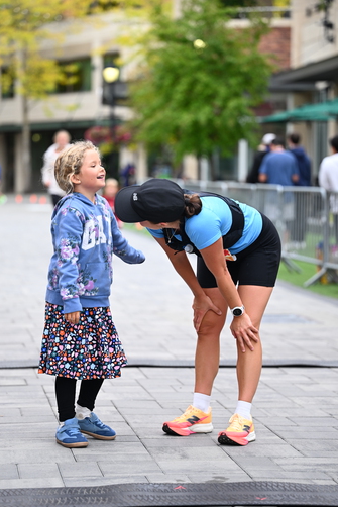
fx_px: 1618
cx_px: 159
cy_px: 256
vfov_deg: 17.8
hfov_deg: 11.9
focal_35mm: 115
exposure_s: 1/1600
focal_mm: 105
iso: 640
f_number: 2.8
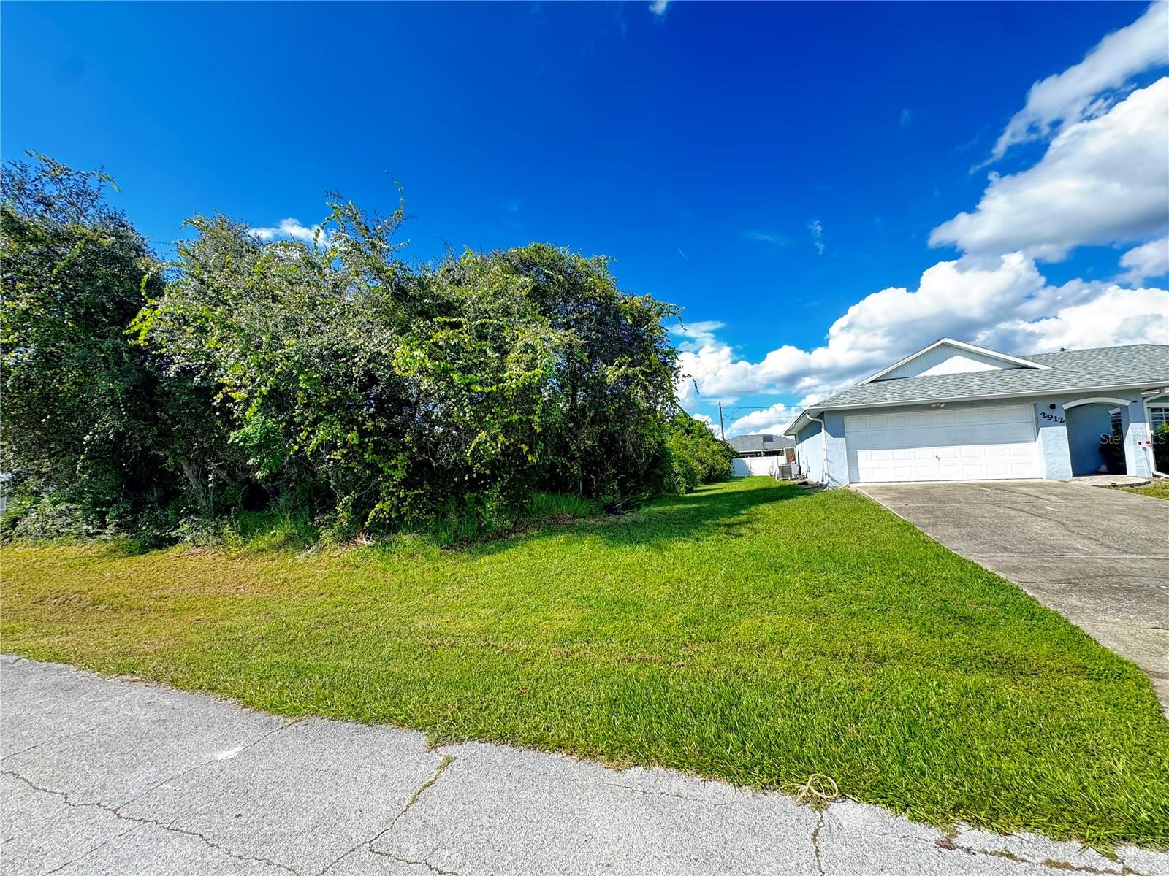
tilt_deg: +4.7
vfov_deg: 85.7
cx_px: 584
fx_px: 473
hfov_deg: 102.1
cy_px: 438
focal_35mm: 14
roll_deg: +2.2
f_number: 2.2
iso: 40
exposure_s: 1/157
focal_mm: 2.22
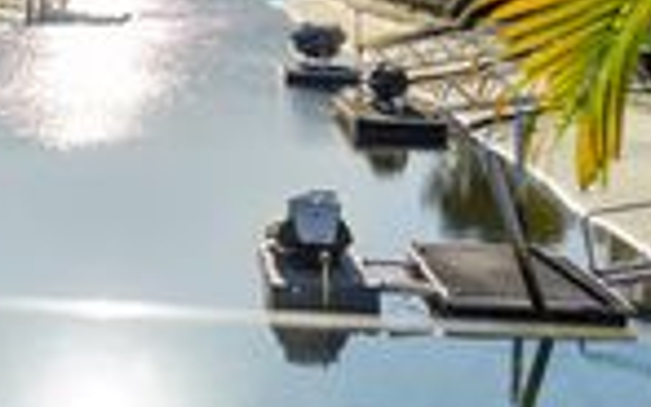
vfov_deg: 16.2
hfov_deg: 24.4
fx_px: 1384
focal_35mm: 78
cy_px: -42
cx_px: -93
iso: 50
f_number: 3.5
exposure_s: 1/500
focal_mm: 24
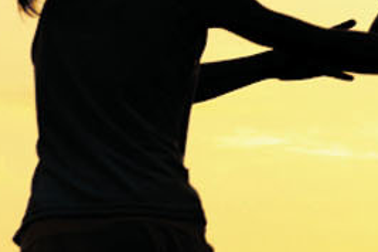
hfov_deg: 5.8
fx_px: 3675
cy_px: -217
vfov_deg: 3.9
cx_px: 612
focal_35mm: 350
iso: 100
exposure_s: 1/400
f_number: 4.5
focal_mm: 48
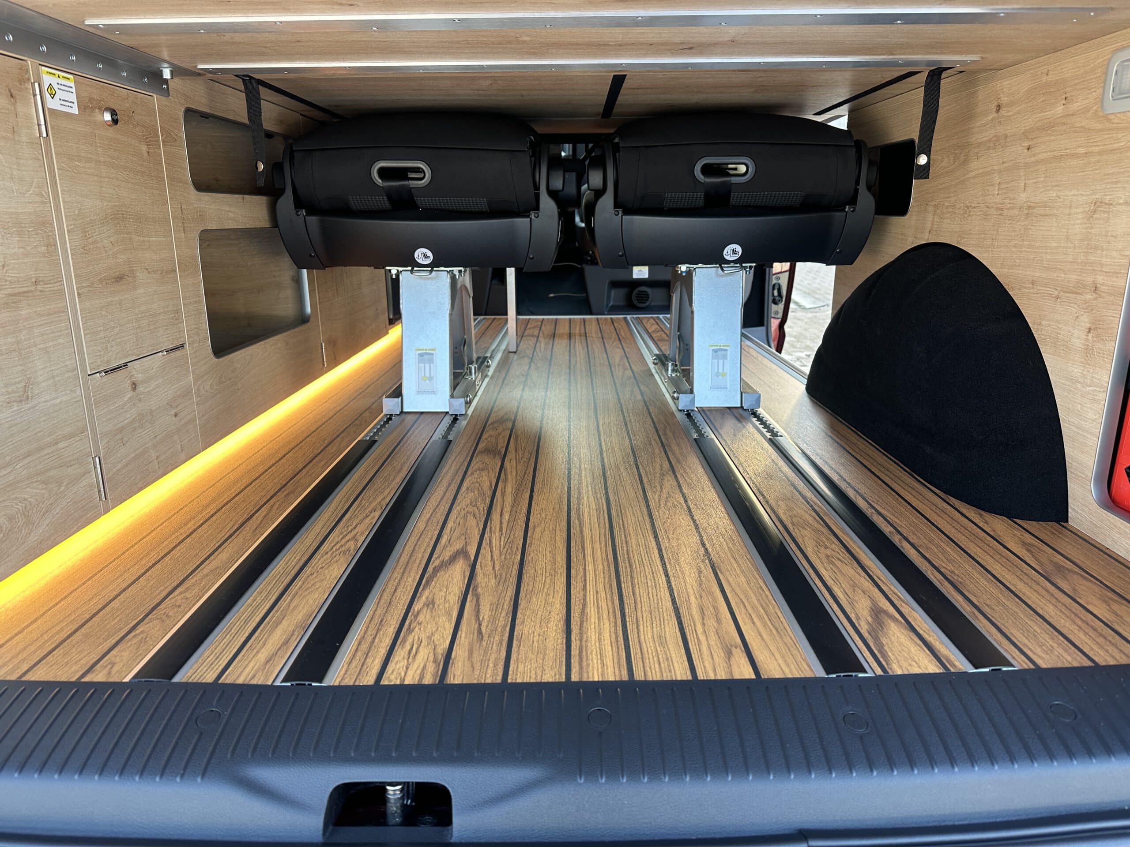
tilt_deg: -15.9
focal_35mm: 24
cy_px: 424
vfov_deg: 56.8
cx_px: 565
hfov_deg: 71.6
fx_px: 783
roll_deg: +0.9
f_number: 1.78
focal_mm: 6.86
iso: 125
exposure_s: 1/121
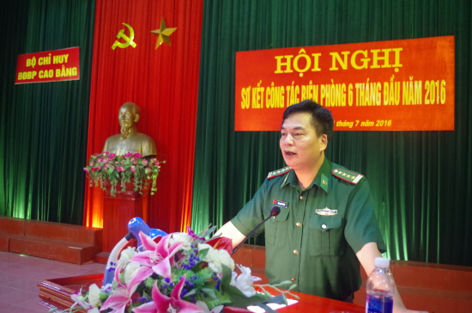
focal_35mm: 31
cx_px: 236
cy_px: 156
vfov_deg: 42.1
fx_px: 406
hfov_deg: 60.4
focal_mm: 21.25
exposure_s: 1/50
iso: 3200
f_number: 4
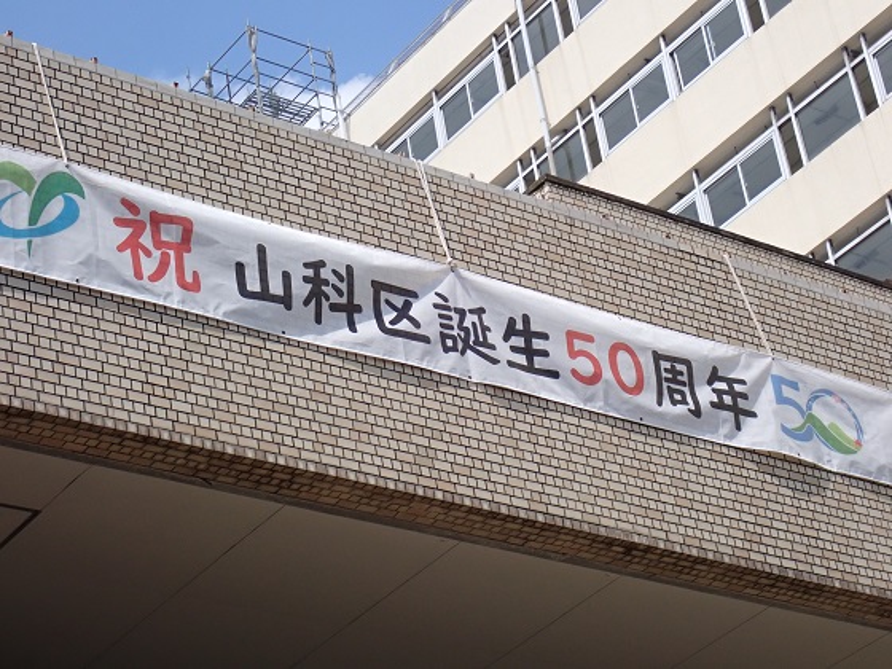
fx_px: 2577
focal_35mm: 100
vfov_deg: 14.8
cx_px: 446
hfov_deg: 19.6
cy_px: 334
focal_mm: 18
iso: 250
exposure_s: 1/100
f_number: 18
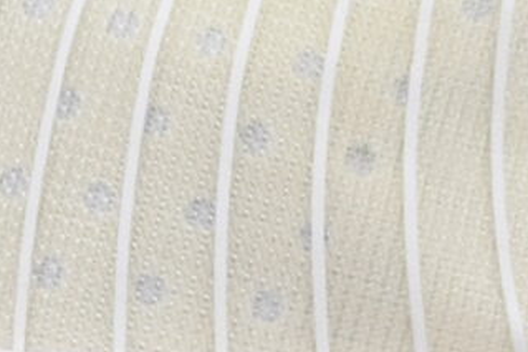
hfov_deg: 3.4
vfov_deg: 2.3
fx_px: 8818
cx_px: 1084
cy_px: -19
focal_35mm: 601
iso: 160
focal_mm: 50
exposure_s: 1/80
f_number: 8
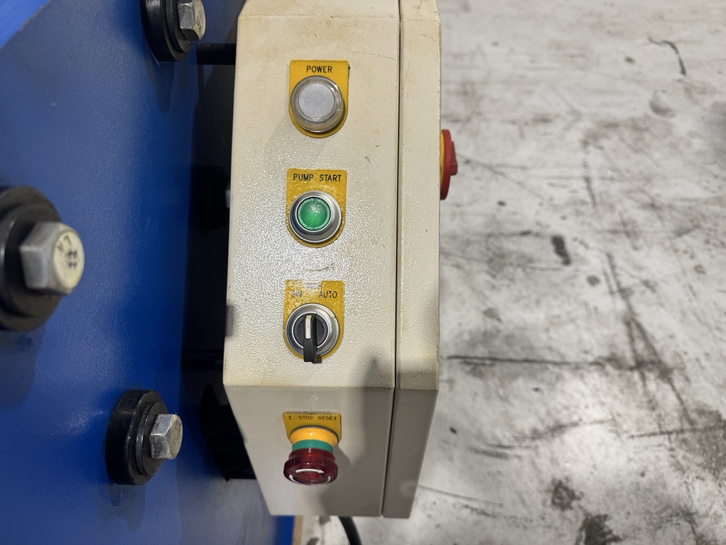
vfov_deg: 56.8
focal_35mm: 24
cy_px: 272
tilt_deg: -49.0
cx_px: 363
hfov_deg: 71.6
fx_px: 503
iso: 100
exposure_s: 1/120
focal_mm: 6.76
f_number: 1.78
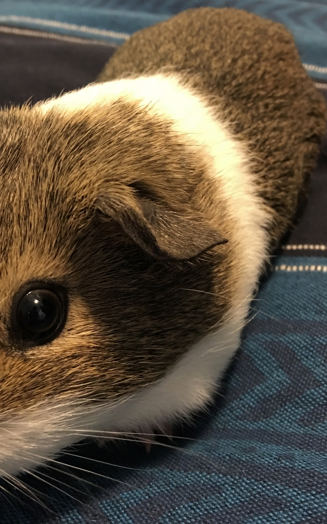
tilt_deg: -39.9
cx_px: 92
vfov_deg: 49.3
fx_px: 570
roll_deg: +7.0
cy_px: 266
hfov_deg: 31.6
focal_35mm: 40
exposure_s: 1/4
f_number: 2.2
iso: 64
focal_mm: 4.15
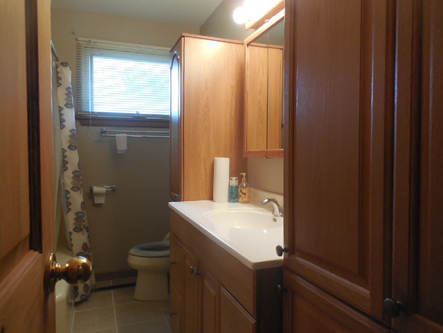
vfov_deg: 54.9
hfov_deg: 69.4
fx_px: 320
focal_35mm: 25
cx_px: 222
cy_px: 166
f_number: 3.3
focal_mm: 4.5
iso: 320
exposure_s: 1/30
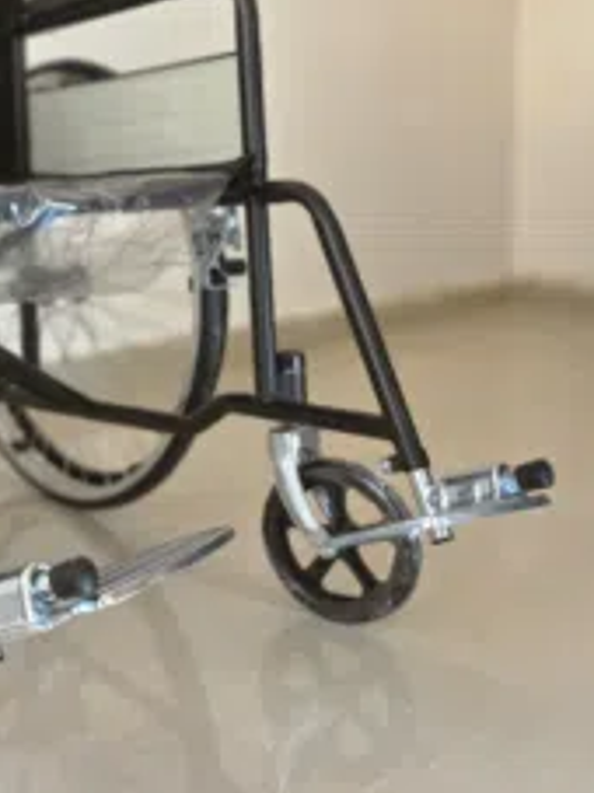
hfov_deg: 25.4
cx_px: -31
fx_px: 1237
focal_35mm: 54
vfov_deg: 35.1
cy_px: 246
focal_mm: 6.3
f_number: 1.7
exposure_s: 1/120
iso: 64
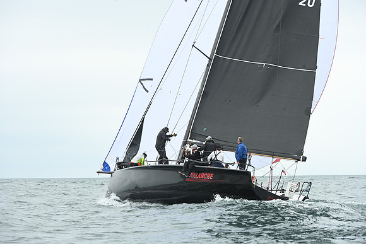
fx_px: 1119
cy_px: 122
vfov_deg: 12.5
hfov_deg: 18.6
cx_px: 183
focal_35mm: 110
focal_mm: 110
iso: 400
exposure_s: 1/800
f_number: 5.6
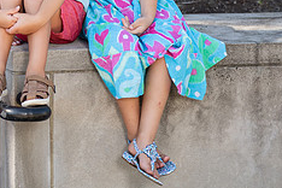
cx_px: -11
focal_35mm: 149
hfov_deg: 13.6
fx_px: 1167
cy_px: -43
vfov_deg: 9.1
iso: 200
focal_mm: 60
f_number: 5
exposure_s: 1/200
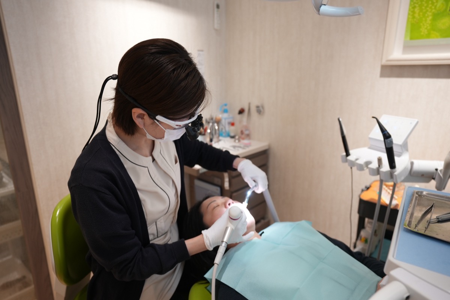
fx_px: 287
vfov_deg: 55.0
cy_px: 150
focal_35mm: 23
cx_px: 225
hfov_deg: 76.1
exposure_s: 1/125
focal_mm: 23
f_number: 2.8
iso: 500
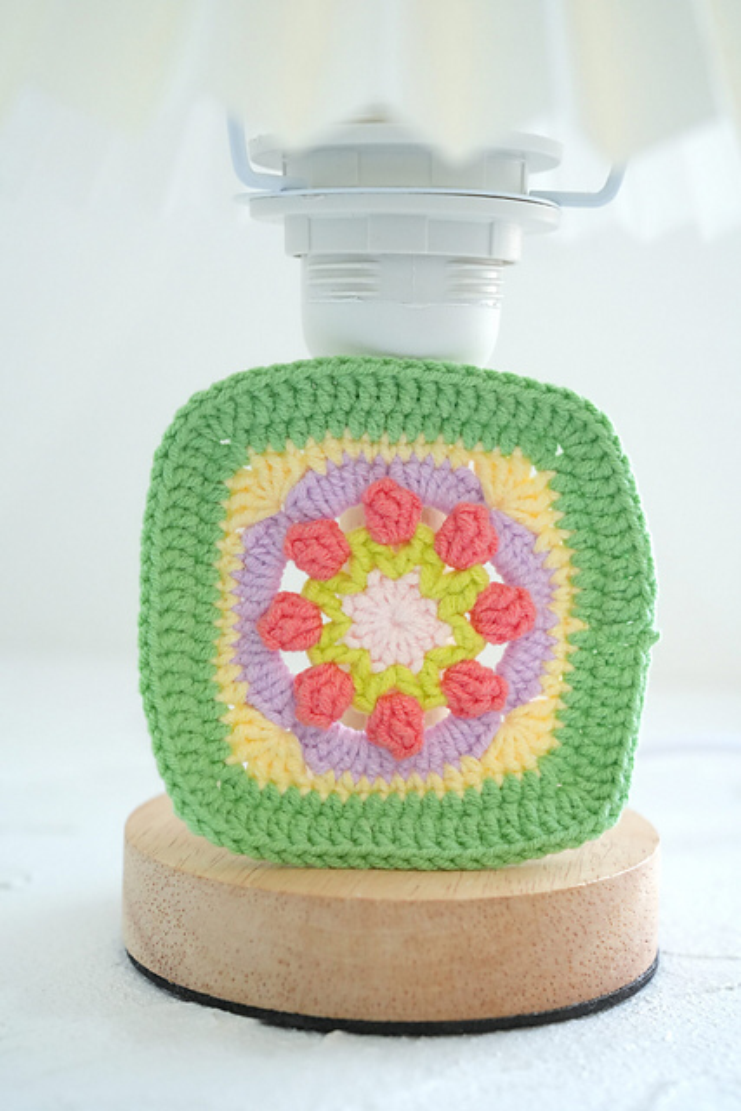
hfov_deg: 23.0
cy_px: 556
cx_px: 370
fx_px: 1820
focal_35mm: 59
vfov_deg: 33.9
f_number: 5.6
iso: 3200
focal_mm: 59
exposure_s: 1/250
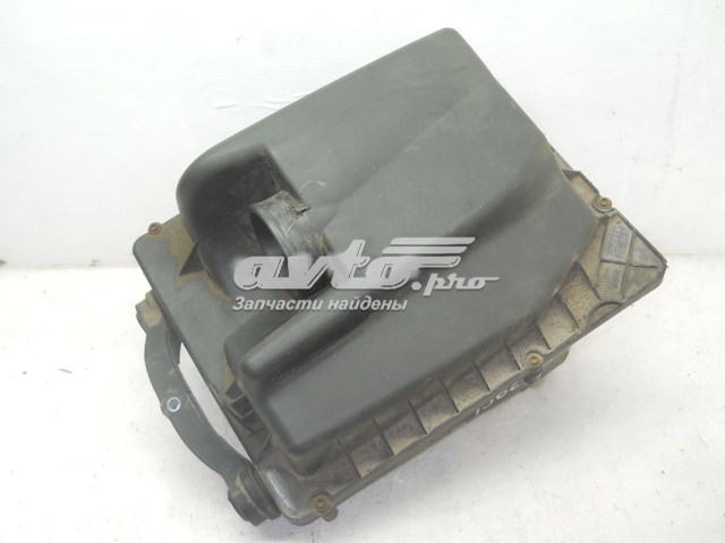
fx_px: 859
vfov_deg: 35.1
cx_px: 362
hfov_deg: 45.8
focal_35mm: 41
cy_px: 272
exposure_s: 1/30
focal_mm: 6.72
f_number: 3.1
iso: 200
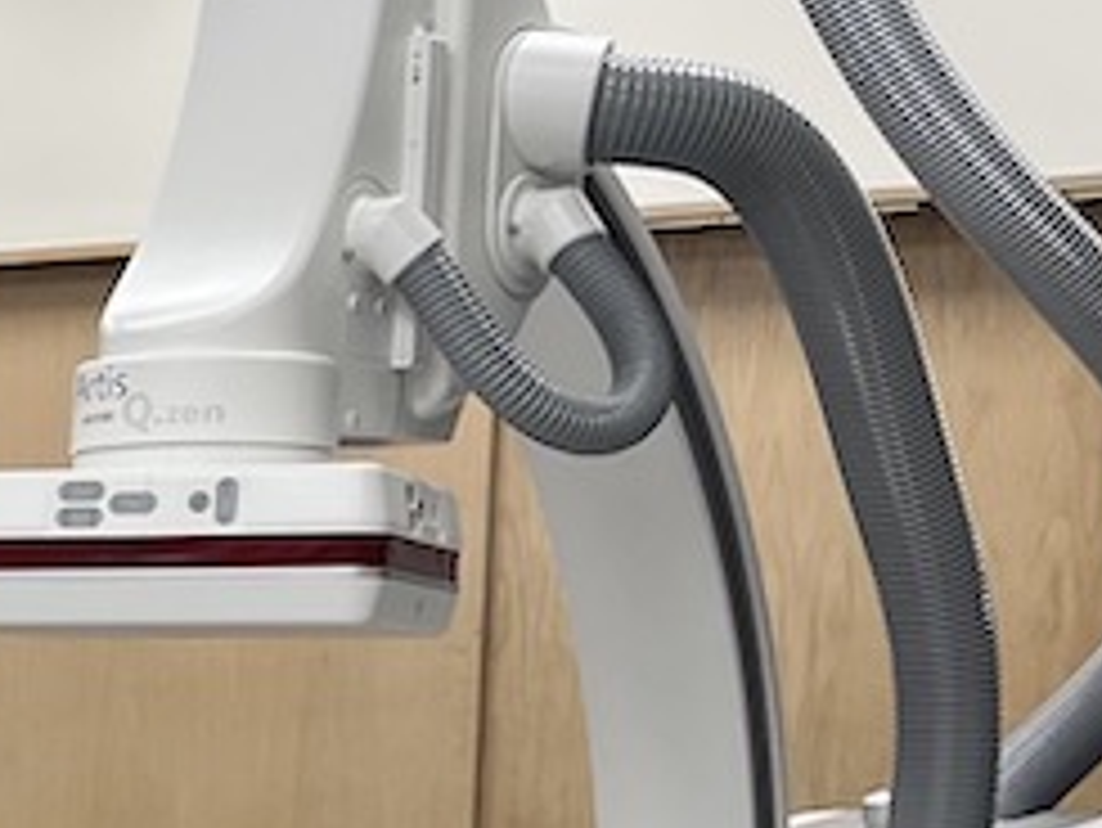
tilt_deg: -6.2
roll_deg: +0.1
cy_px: 1094
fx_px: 3376
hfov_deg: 15.7
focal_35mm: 106
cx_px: -913
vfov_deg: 13.4
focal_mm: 5.1
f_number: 1.6
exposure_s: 1/120
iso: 125
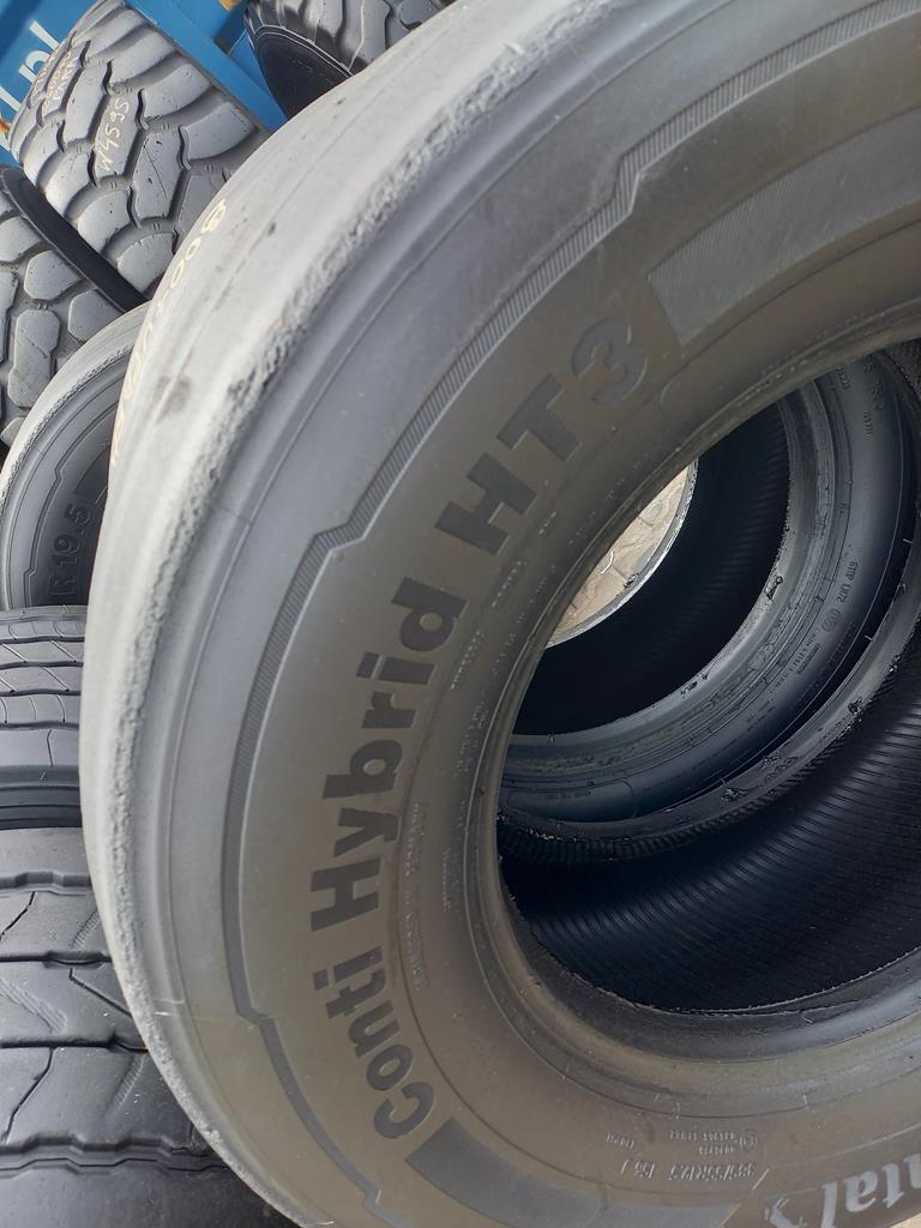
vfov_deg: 69.4
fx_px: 887
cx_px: 460
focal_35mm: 25
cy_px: 614
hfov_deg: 54.9
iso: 50
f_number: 1.8
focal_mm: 4.65
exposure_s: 1/118
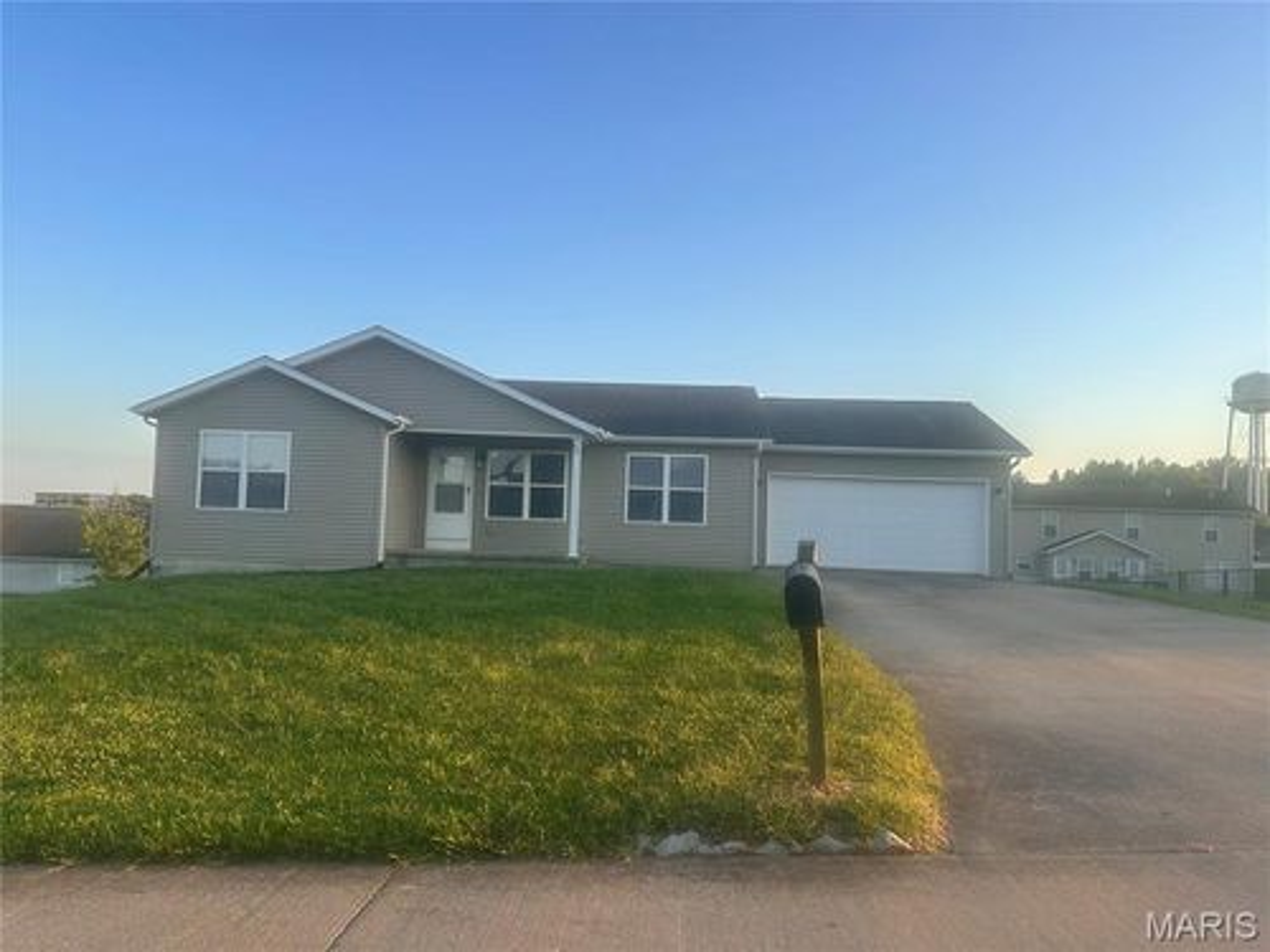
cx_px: 635
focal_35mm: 24
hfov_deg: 71.6
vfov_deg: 56.8
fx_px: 881
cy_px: 476
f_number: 1.78
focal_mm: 6.86
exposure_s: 1/1517
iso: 80
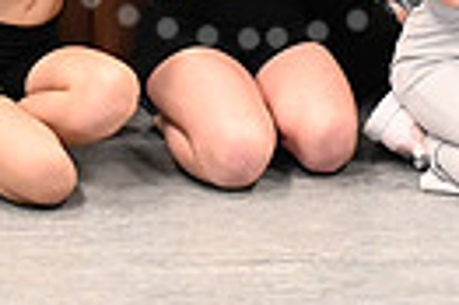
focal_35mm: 191
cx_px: 249
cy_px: -291
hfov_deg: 10.8
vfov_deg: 6.9
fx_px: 2432
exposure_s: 1/80
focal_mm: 43
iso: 5000
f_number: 7.1
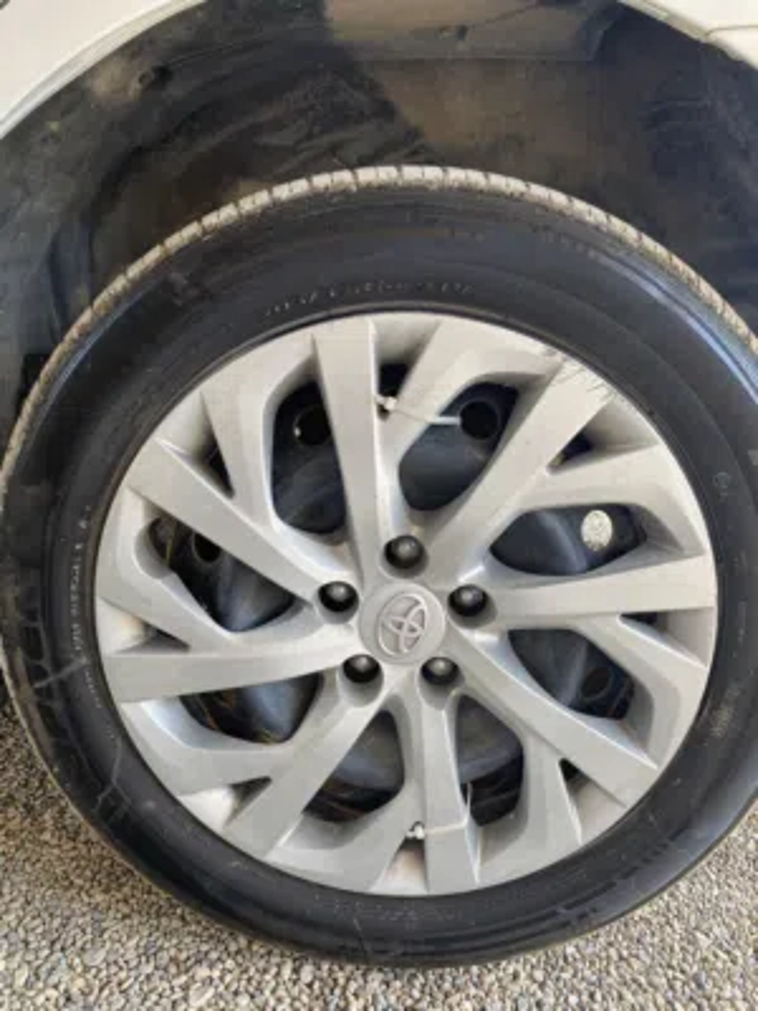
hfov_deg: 53.1
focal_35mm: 26
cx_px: 379
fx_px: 759
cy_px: 506
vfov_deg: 67.3
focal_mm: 4.25
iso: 40
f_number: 1.8
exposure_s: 1/122
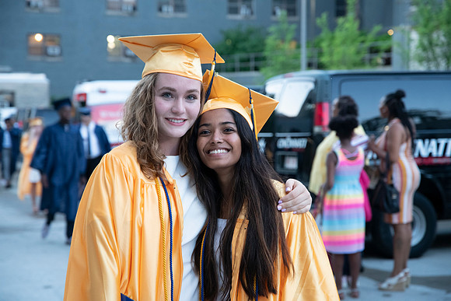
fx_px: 877
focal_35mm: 70
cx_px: 226
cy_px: 150
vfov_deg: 19.5
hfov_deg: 28.8
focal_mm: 70
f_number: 4
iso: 2200
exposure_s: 1/80
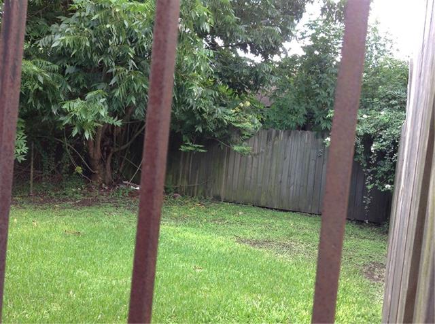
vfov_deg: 40.5
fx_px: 439
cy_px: 162
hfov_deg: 52.7
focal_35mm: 35
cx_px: 218
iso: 80
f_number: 2.4
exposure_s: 1/120
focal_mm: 4.28
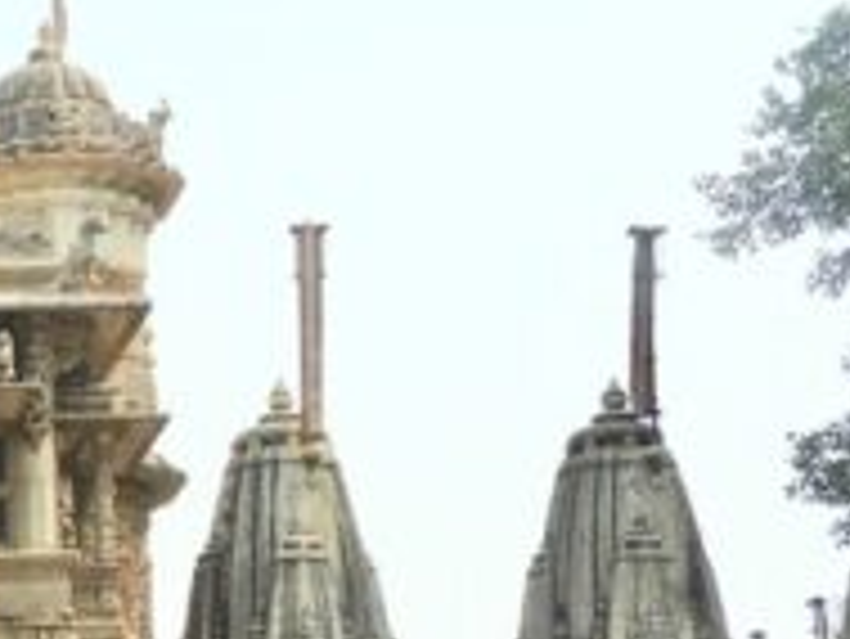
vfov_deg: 10.2
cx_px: -346
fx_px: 3489
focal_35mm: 142
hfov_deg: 13.3
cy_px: 891
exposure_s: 1/800
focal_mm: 6.3
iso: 100
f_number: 3.8
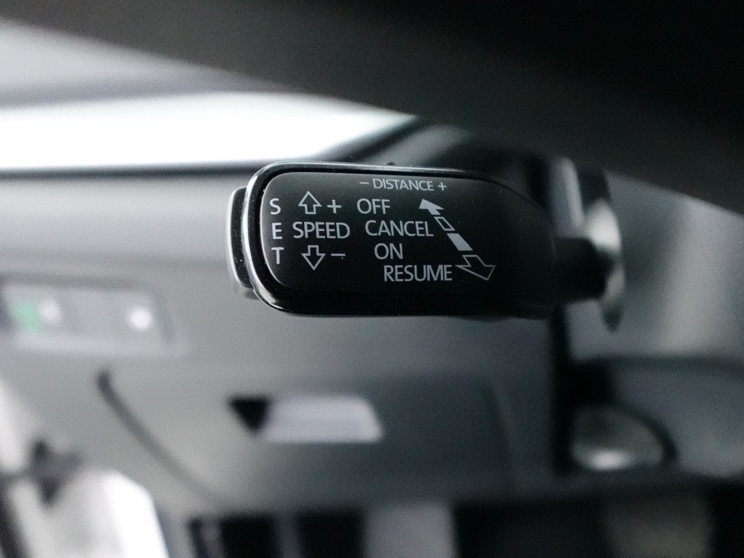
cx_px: 436
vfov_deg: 47.8
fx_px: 623
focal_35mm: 29
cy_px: 350
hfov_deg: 61.3
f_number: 2
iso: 6400
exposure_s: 1/60
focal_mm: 7.6
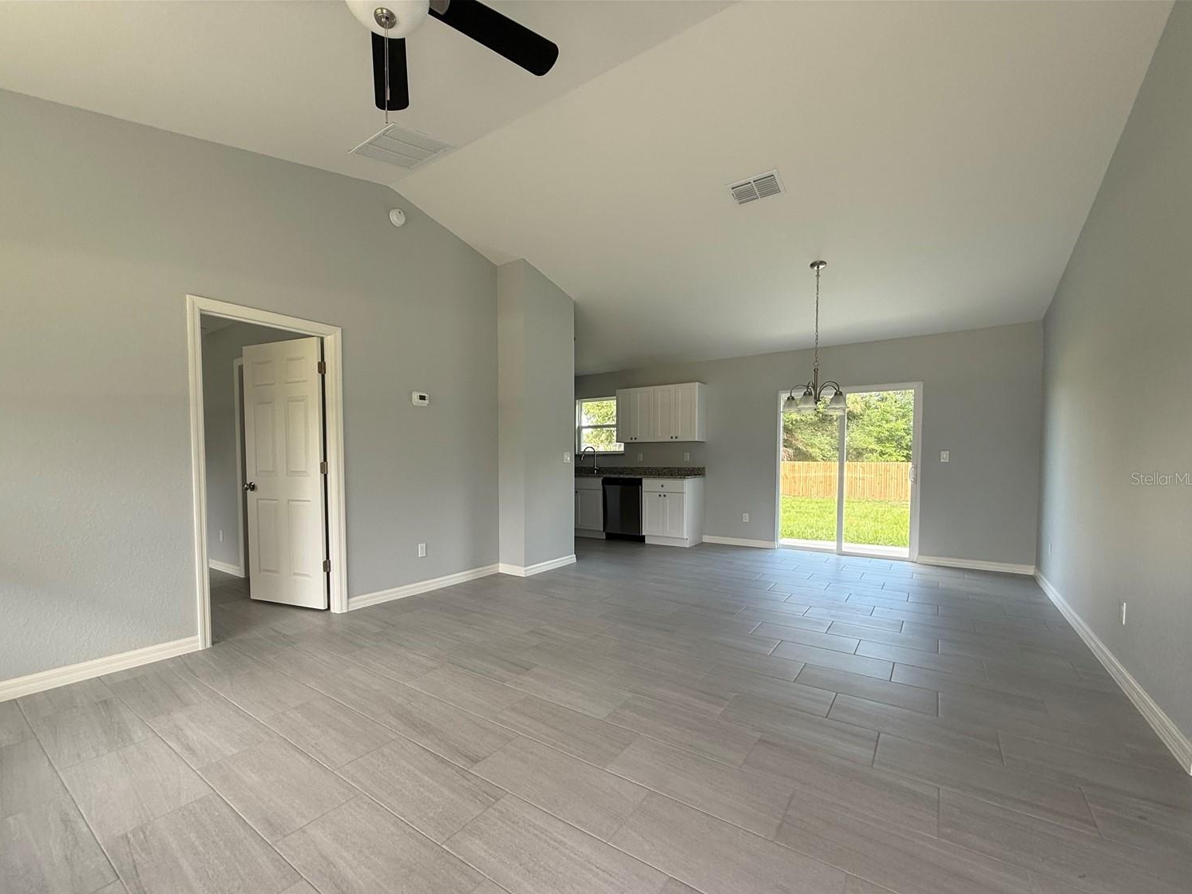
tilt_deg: -2.0
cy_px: 478
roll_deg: -0.2
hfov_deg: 98.1
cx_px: 568
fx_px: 517
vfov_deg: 81.6
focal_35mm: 15
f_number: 2.2
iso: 80
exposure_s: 1/99
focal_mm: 2.22
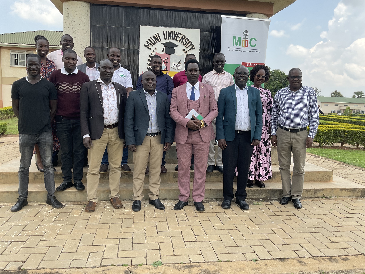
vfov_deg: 48.2
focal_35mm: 29
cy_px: 137
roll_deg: -1.2
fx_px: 306
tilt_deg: -6.5
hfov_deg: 61.7
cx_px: 182
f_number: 1.8
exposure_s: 1/372
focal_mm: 3
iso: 16
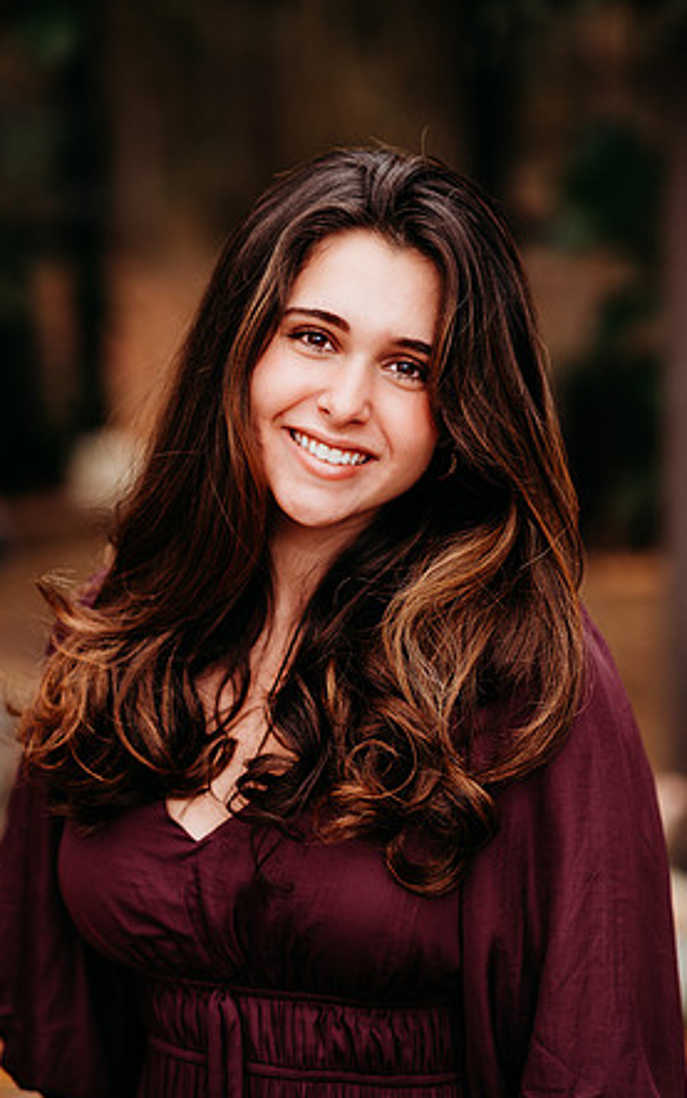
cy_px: 553
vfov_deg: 23.5
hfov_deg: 14.9
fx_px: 2635
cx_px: 345
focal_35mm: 88
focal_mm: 85
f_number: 2.2
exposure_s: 1/500
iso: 250
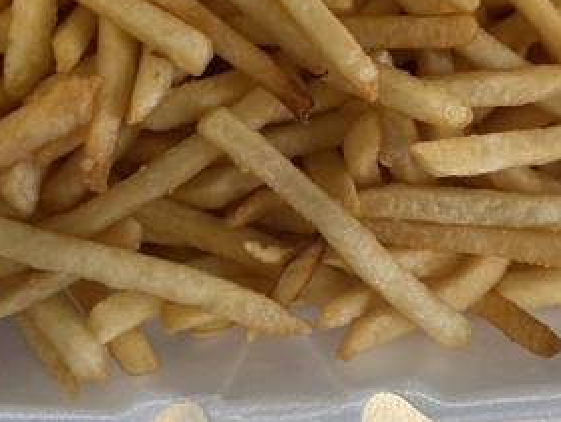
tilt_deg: -78.5
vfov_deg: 26.4
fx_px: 876
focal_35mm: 54
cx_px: 259
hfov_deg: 35.5
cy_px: 66
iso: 125
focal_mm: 4.2
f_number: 1.6
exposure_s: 1/120
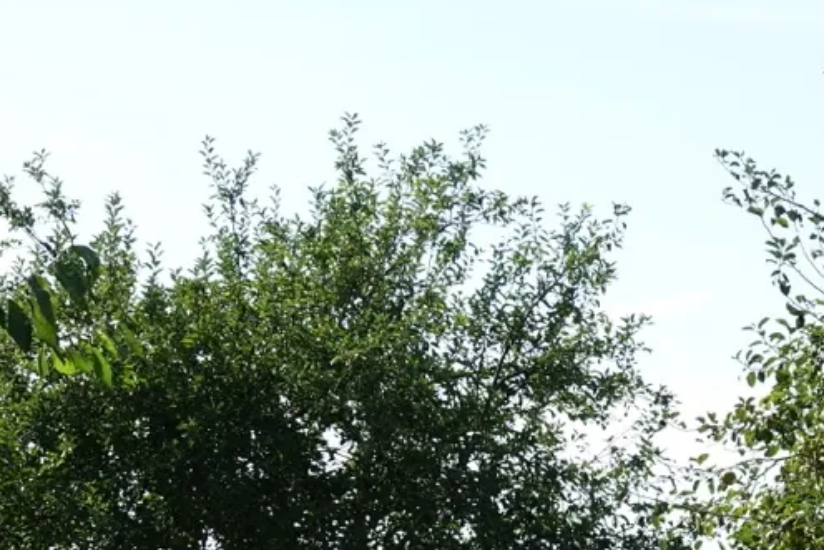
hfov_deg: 15.9
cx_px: 527
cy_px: 636
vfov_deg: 10.5
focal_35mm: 129
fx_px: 2953
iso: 100
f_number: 4
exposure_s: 1/500
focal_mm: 18.21
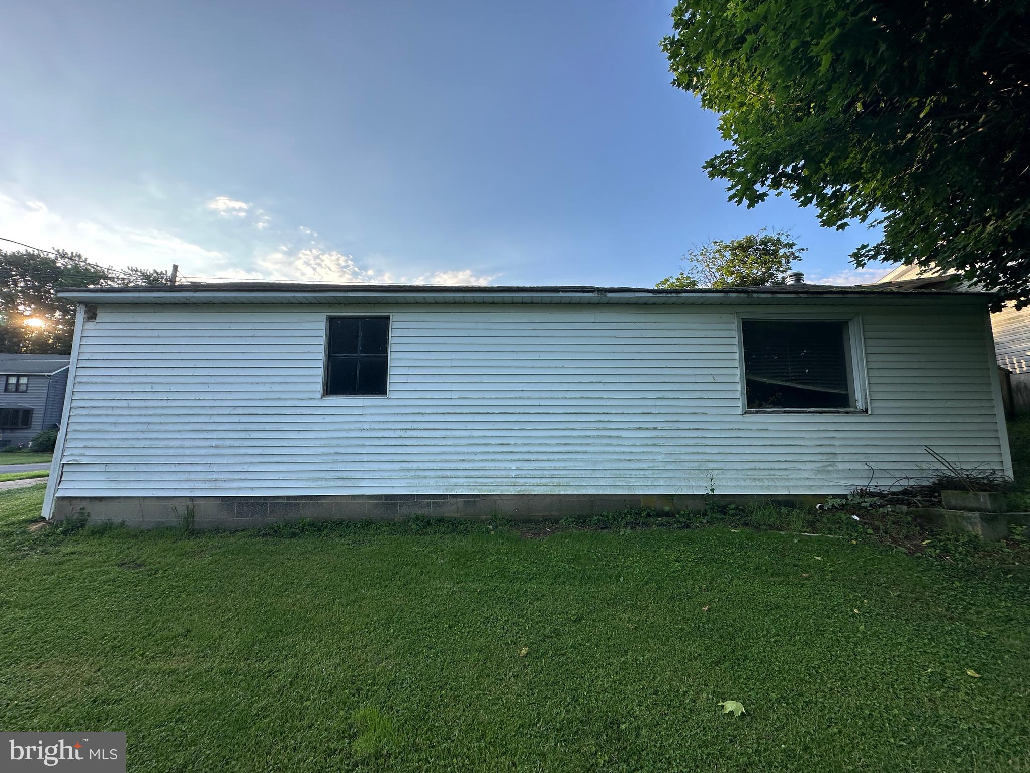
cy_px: 386
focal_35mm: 14
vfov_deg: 85.7
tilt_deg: +7.5
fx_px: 417
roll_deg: +0.0
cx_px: 515
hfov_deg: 102.1
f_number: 2.2
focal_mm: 2.22
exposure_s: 1/440
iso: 40
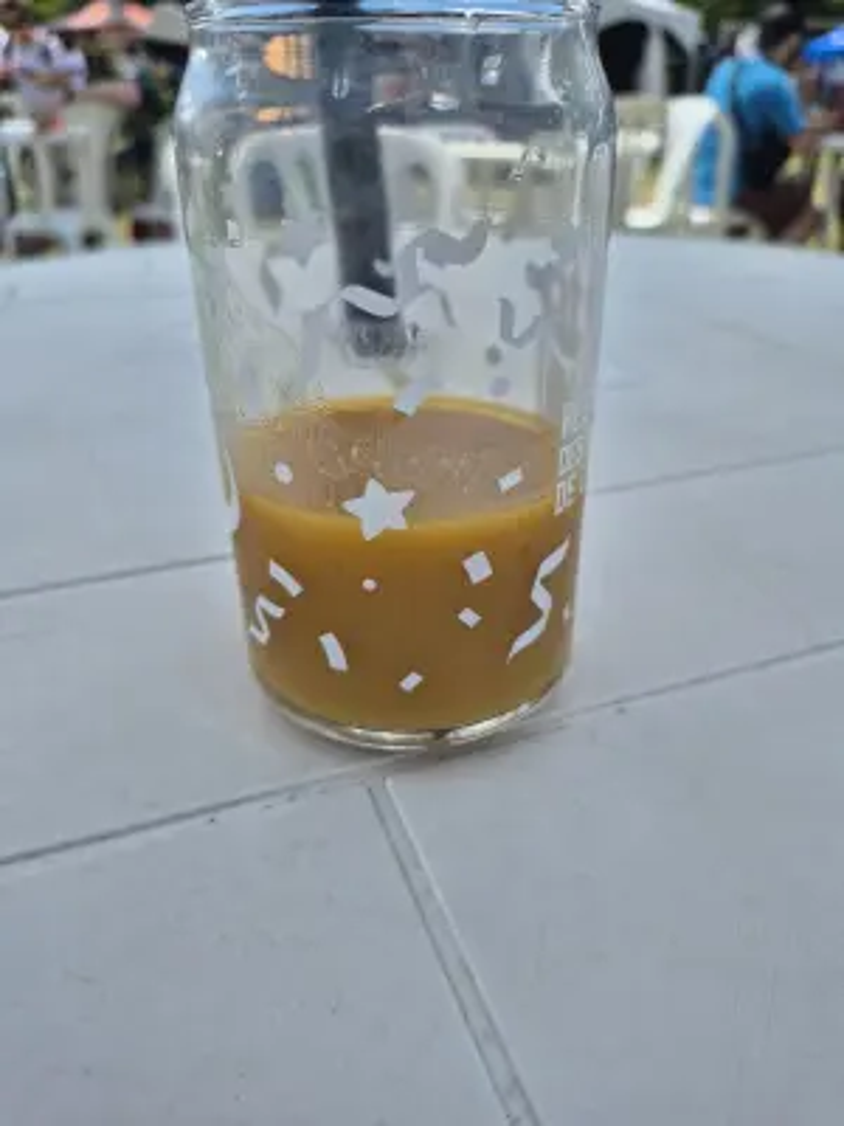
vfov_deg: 73.9
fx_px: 748
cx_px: 422
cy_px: 563
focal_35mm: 23
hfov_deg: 58.9
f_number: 1.8
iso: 25
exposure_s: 1/1356
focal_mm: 5.4
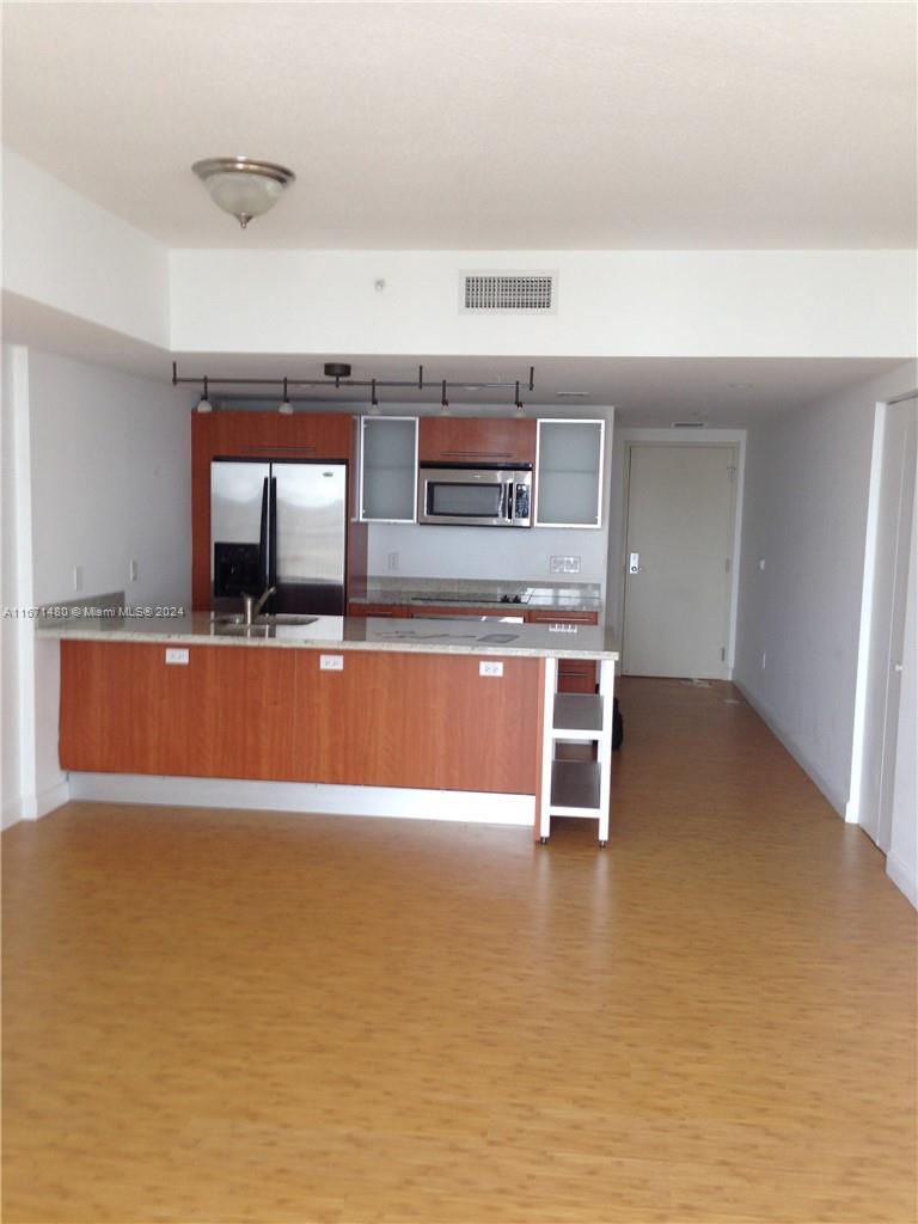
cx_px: 459
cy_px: 612
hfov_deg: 42.9
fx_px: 1167
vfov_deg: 55.4
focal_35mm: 33
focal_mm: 4.12
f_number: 2.4
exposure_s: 1/20
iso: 50
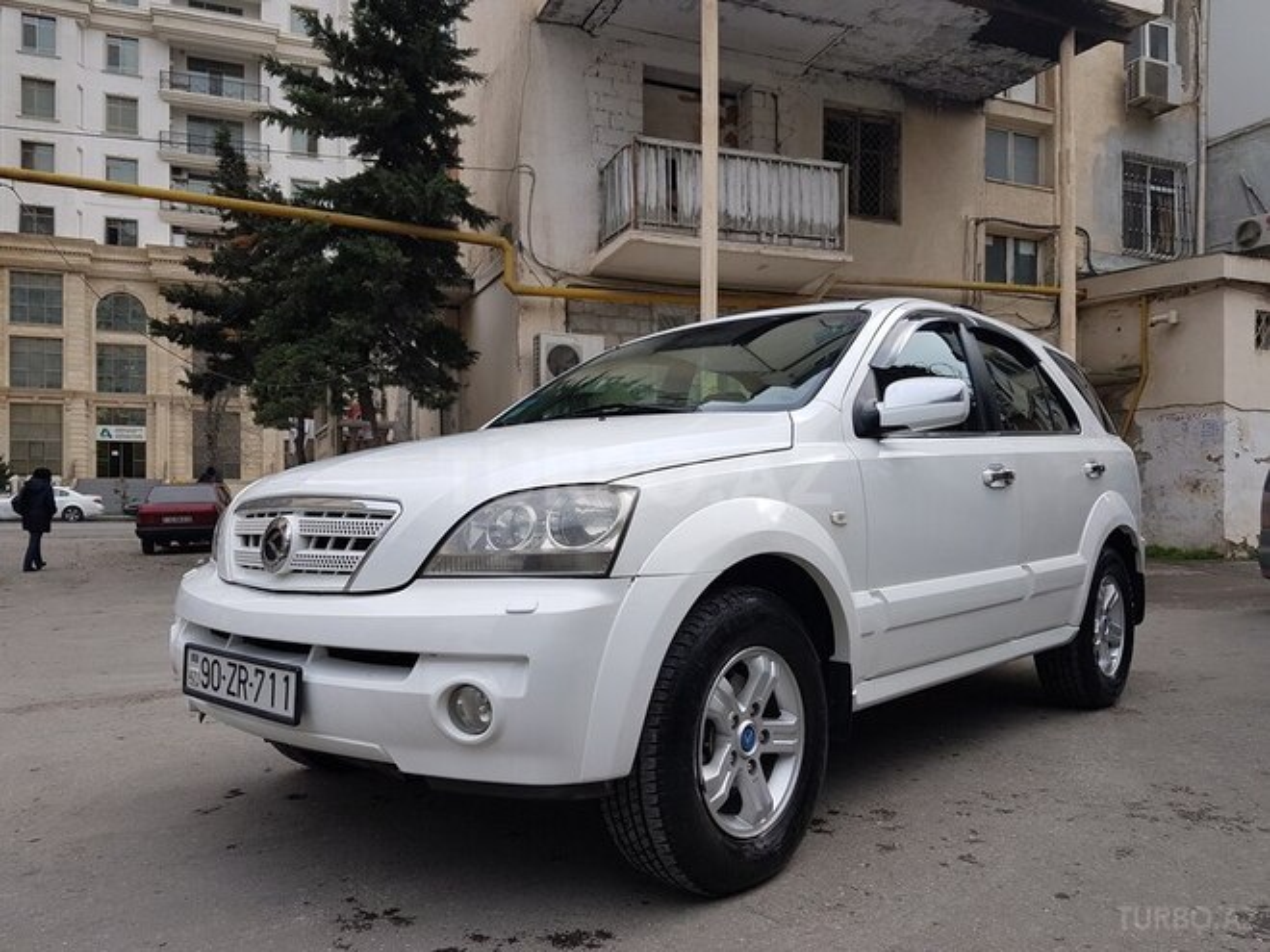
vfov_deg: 53.1
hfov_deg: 67.3
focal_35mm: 26
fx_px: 954
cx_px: 635
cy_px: 476
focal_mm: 4.2
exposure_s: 1/652
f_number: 1.7
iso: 40
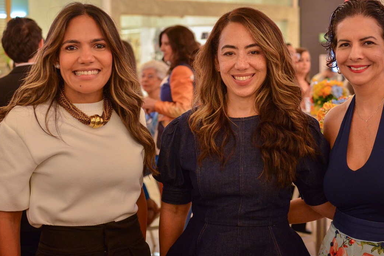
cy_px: 134
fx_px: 768
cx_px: 238
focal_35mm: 72
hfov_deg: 28.0
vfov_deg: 18.9
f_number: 3.5
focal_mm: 50
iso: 1600
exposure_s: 1/100
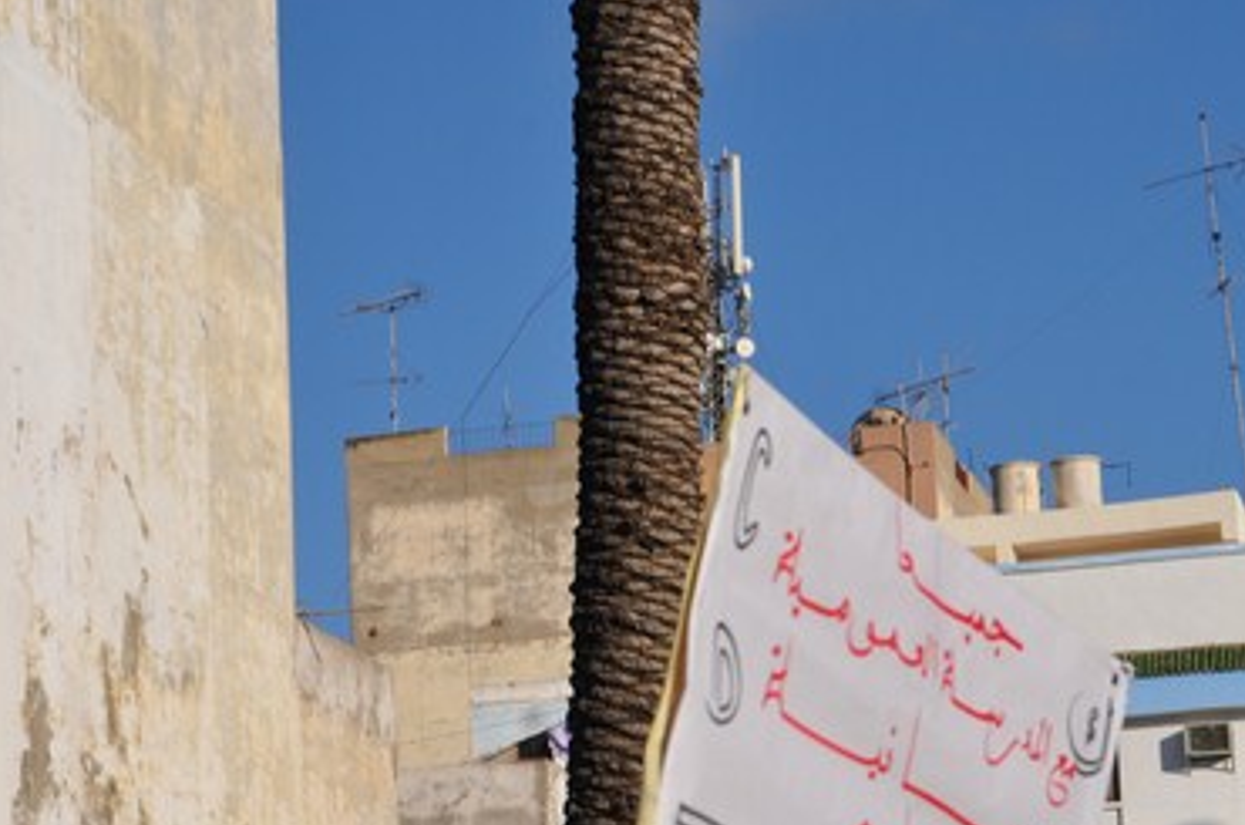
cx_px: 680
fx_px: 4930
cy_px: 705
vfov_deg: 9.5
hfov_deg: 14.4
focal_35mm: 143
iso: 200
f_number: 11
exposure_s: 1/500
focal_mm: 55
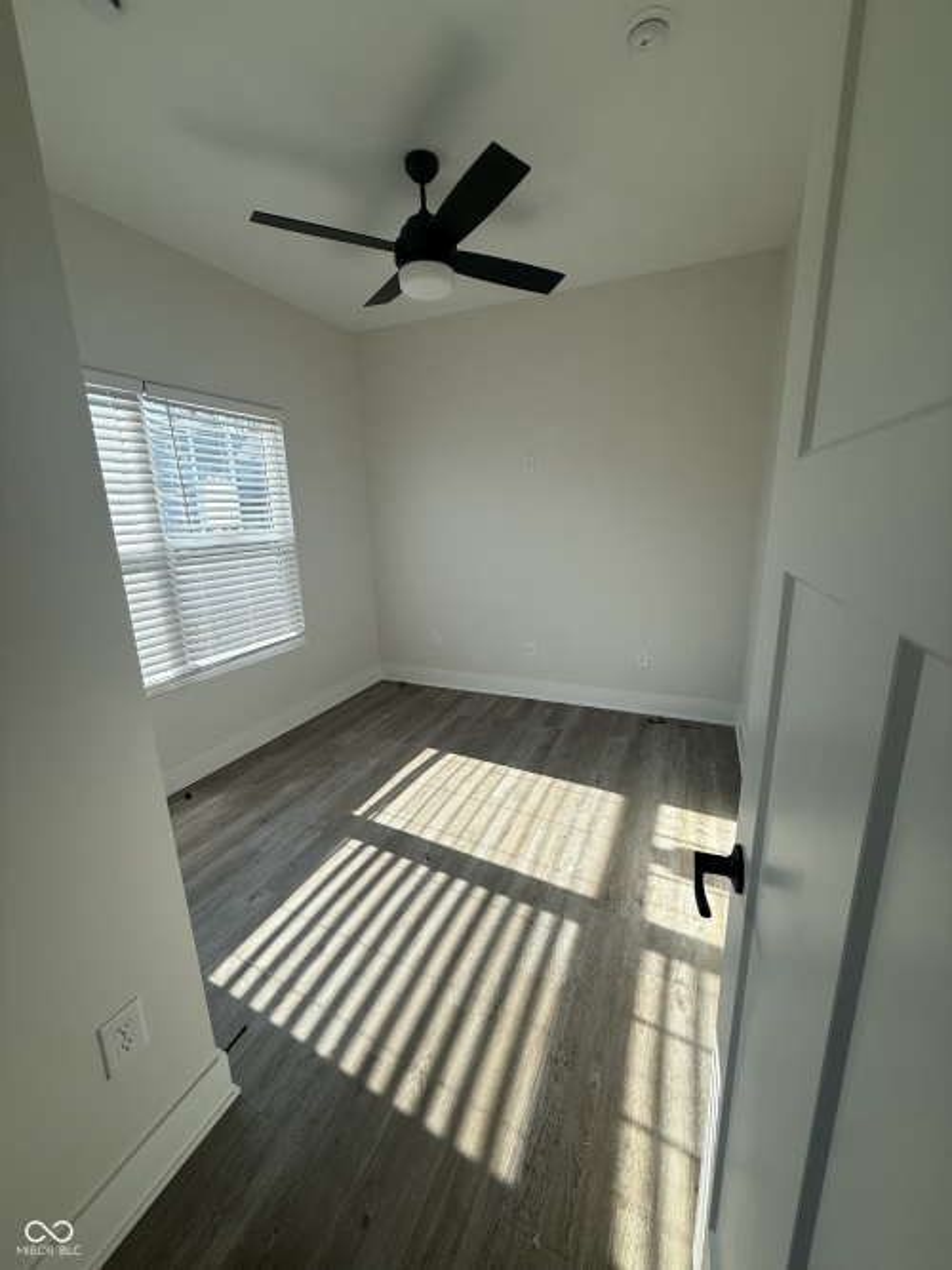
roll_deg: +2.4
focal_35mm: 14
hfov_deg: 85.7
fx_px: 514
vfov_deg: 102.1
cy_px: 635
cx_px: 476
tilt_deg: -12.3
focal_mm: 2.22
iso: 50
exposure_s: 1/403
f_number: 2.2
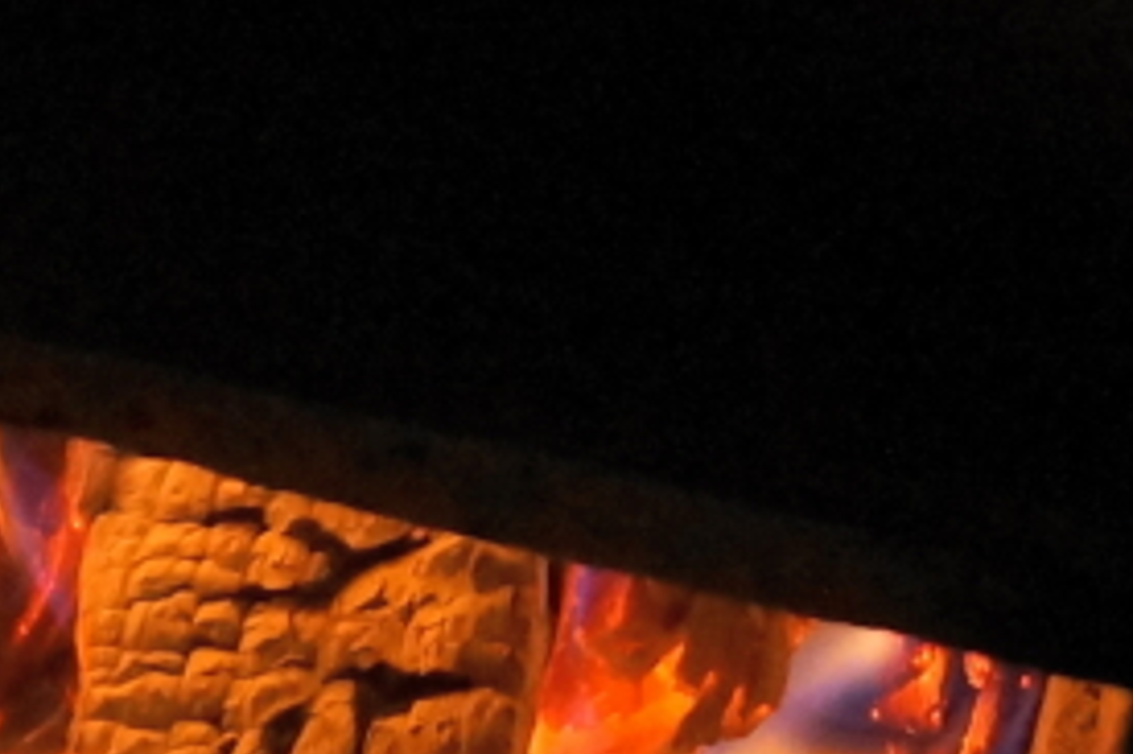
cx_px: -496
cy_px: 1067
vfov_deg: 13.3
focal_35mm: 98
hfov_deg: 18.7
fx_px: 3082
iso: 1600
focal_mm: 18
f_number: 3.5
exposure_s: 1/40
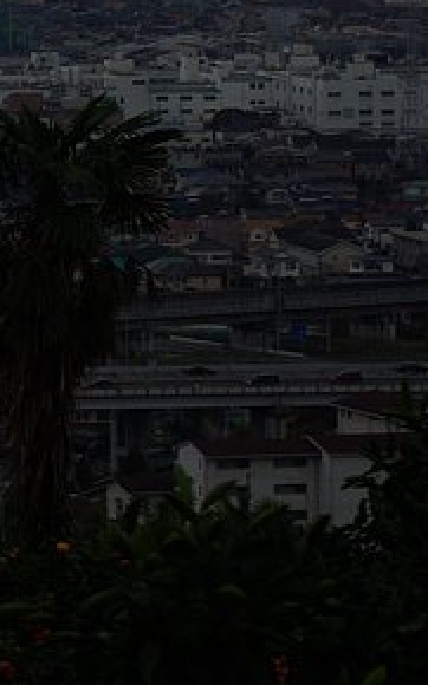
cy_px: -86
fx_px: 5545
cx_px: -549
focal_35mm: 297
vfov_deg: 7.0
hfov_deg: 4.3
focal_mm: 55
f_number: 5.6
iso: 100
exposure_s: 1/400
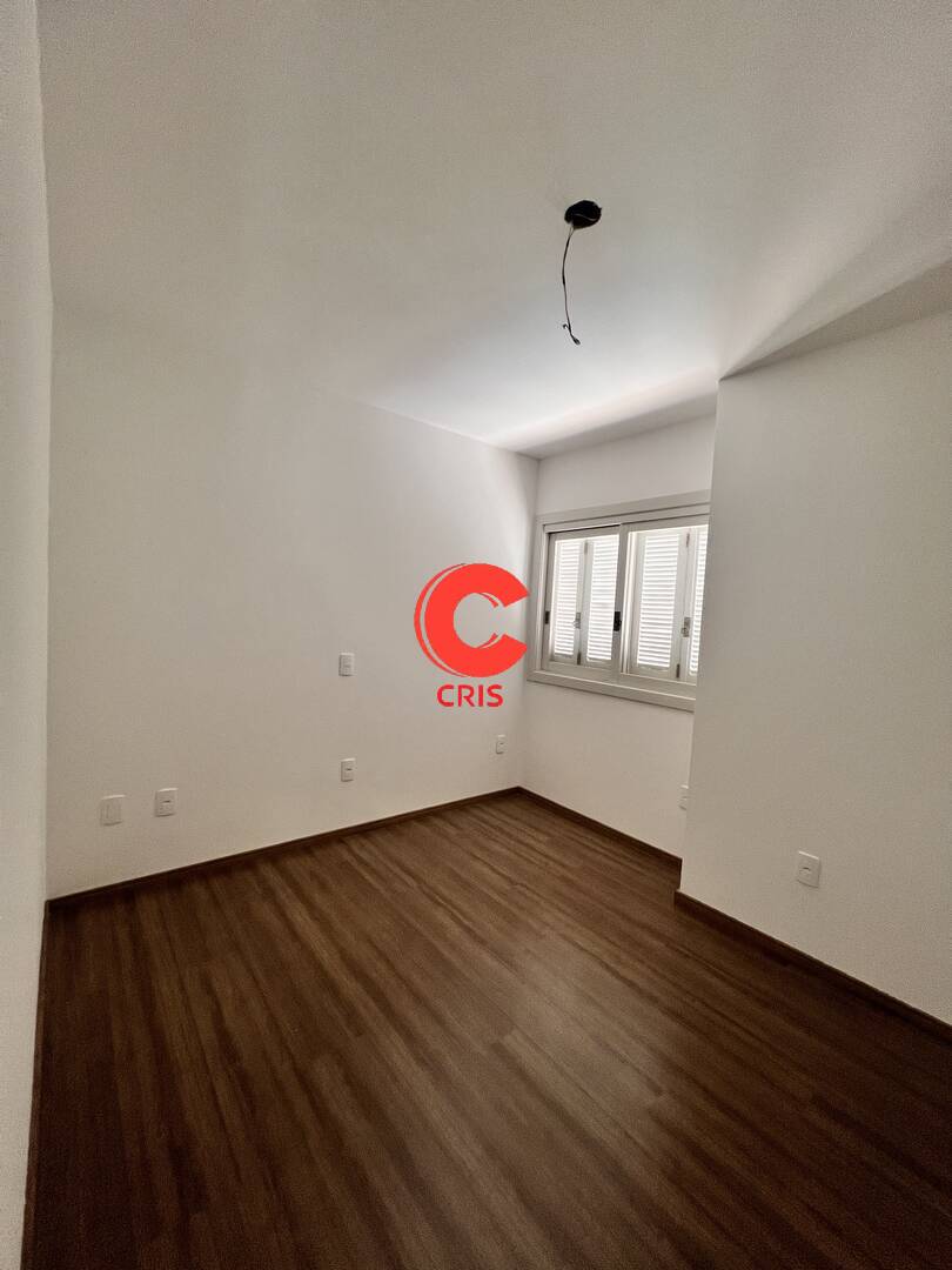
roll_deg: -2.8
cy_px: 635
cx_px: 476
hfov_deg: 89.9
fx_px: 477
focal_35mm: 13
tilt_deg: -3.0
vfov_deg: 106.2
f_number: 1.8
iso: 250
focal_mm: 1.57
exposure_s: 1/95
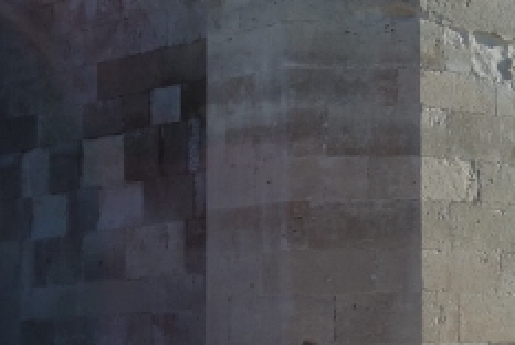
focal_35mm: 120
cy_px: 220
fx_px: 1719
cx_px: 756
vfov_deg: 11.4
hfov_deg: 15.8
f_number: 5.6
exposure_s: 1/250
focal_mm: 10.4
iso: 125
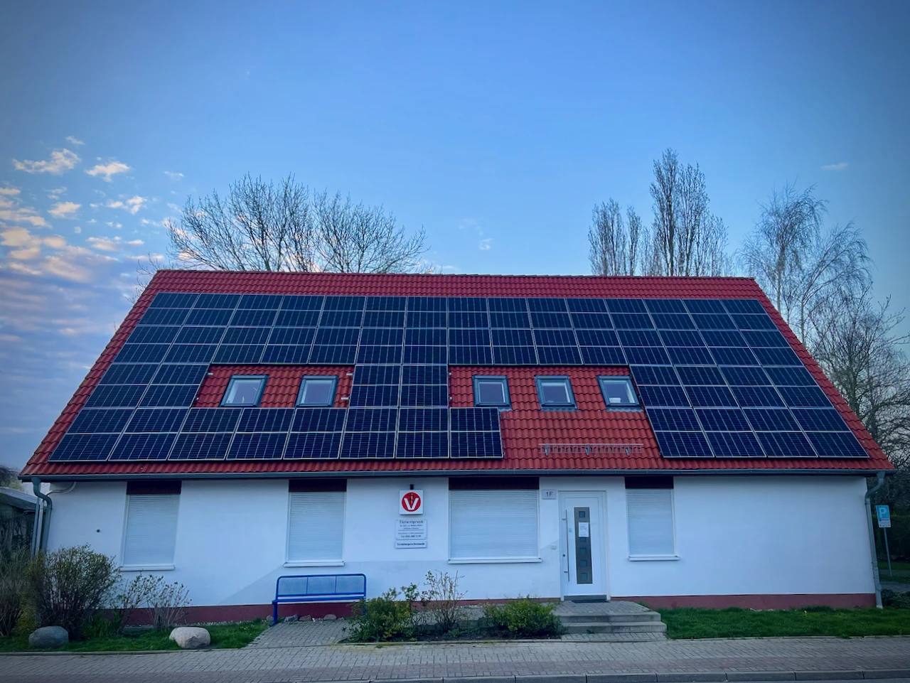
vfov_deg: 53.1
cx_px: 455
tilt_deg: +11.7
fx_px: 684
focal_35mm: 26
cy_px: 342
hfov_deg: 67.3
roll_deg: +2.1
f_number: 1.6
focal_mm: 5.1
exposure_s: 1/397
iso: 50
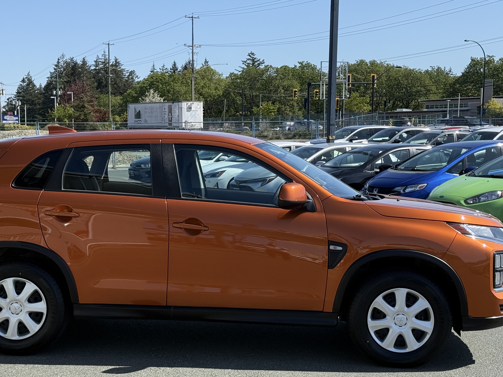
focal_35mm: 61
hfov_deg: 31.6
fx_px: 886
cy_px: 219
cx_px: 218
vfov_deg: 24.0
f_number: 1.78
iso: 80
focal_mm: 6.76
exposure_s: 1/3704
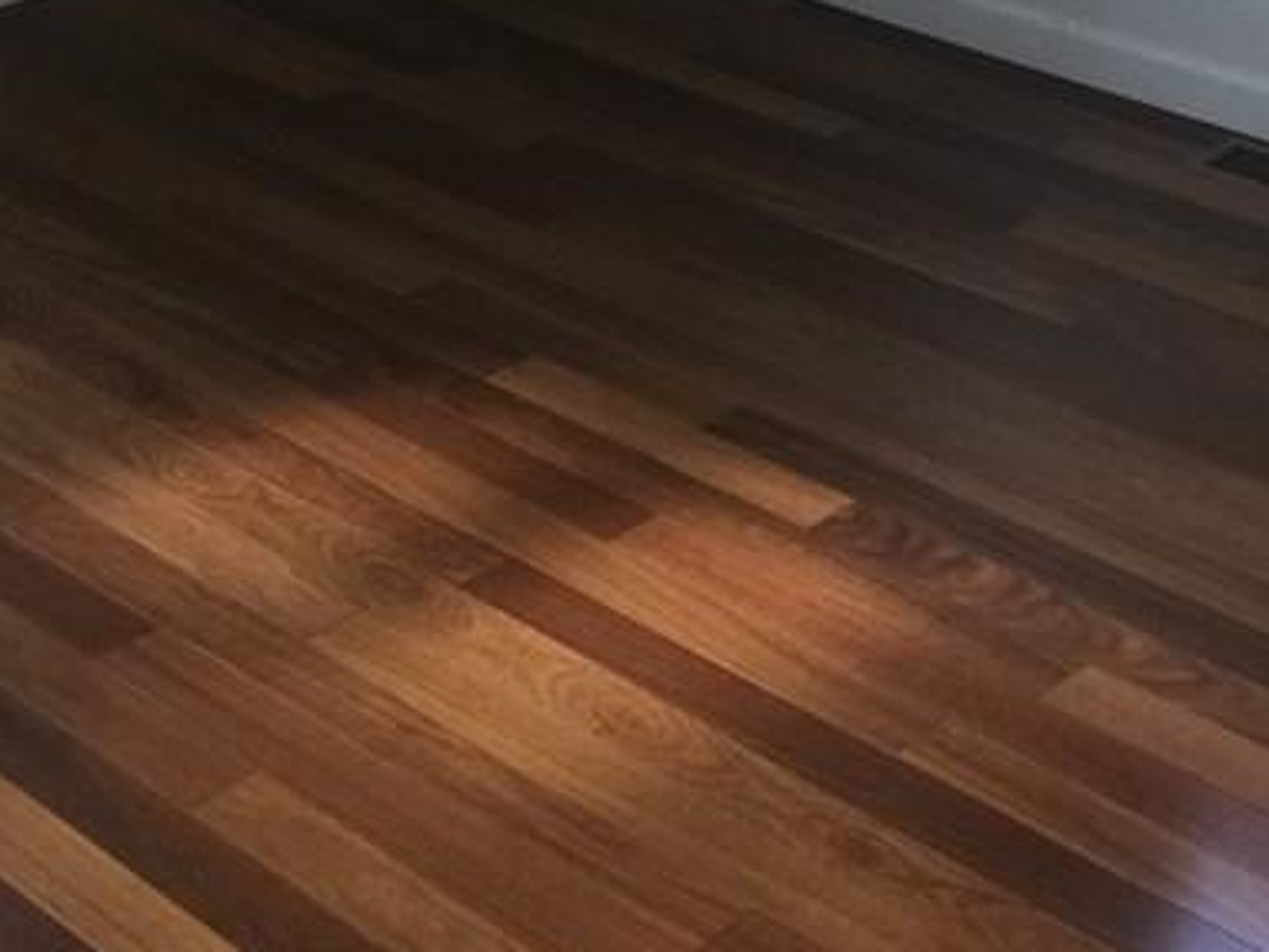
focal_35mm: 78
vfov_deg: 18.0
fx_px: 2860
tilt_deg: -13.0
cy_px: -193
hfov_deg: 24.8
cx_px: 370
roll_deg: +0.2
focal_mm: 4.15
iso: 50
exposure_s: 1/30
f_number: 2.2
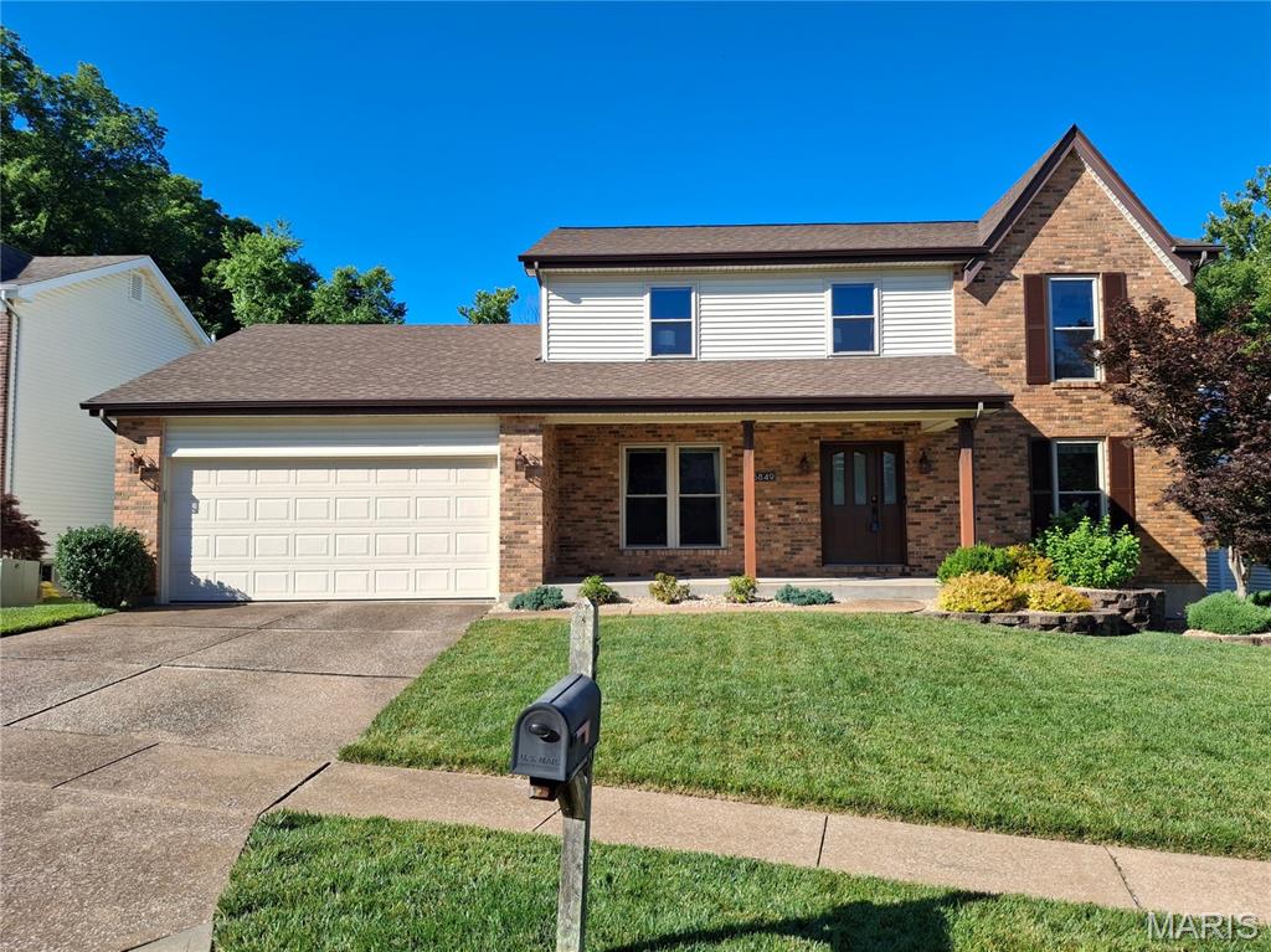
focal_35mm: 25
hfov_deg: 69.4
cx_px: 636
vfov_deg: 54.8
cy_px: 476
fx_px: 917
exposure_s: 1/1587
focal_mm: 4.69
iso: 32
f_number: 1.8
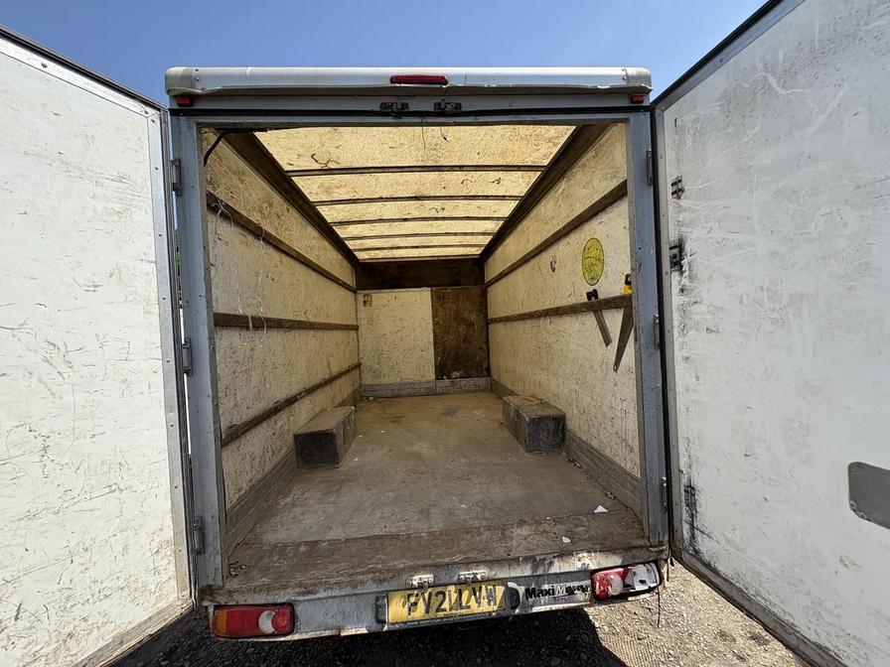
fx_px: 360
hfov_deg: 102.1
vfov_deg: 85.7
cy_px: 334
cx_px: 445
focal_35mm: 14
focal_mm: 2.22
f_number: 2.2
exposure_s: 1/868
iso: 64
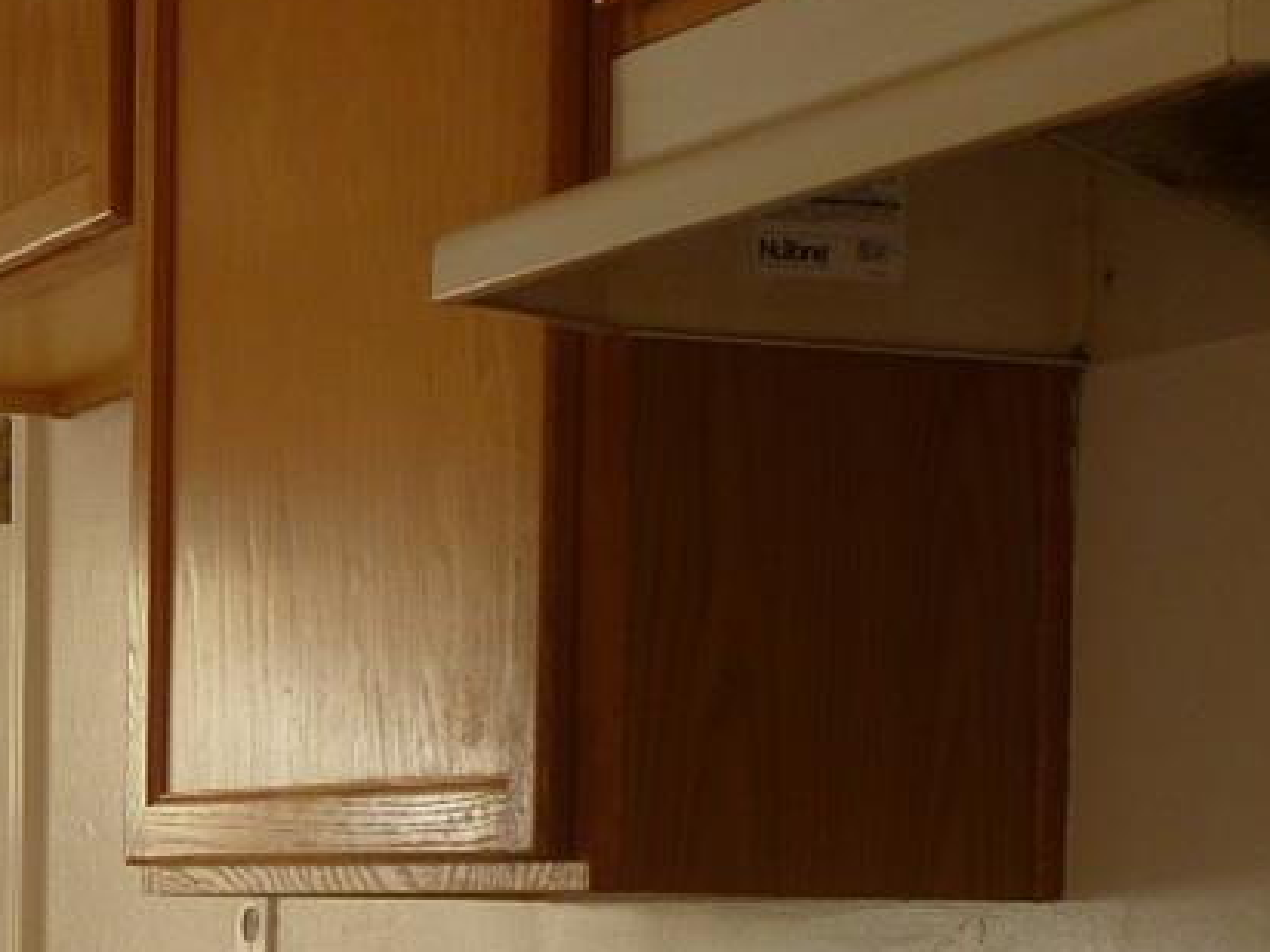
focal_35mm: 102
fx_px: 3742
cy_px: 1118
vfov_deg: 14.1
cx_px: -428
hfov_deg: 17.9
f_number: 3.3
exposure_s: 1/60
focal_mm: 5
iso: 80
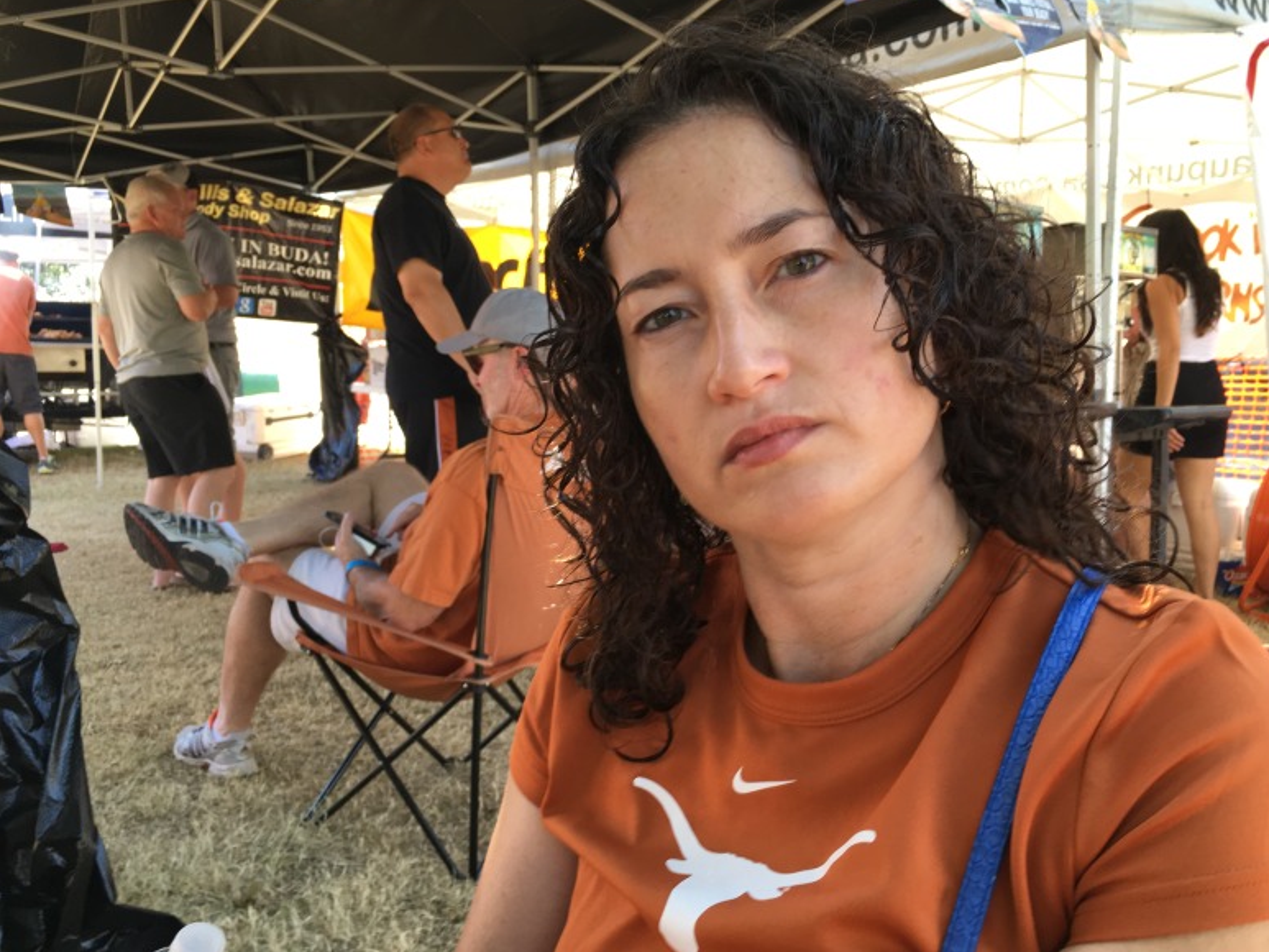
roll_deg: +1.1
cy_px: 473
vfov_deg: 46.8
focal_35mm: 30
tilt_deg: -3.4
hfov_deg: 59.9
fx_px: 1100
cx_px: 655
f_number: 2.2
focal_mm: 4.15
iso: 40
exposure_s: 1/120
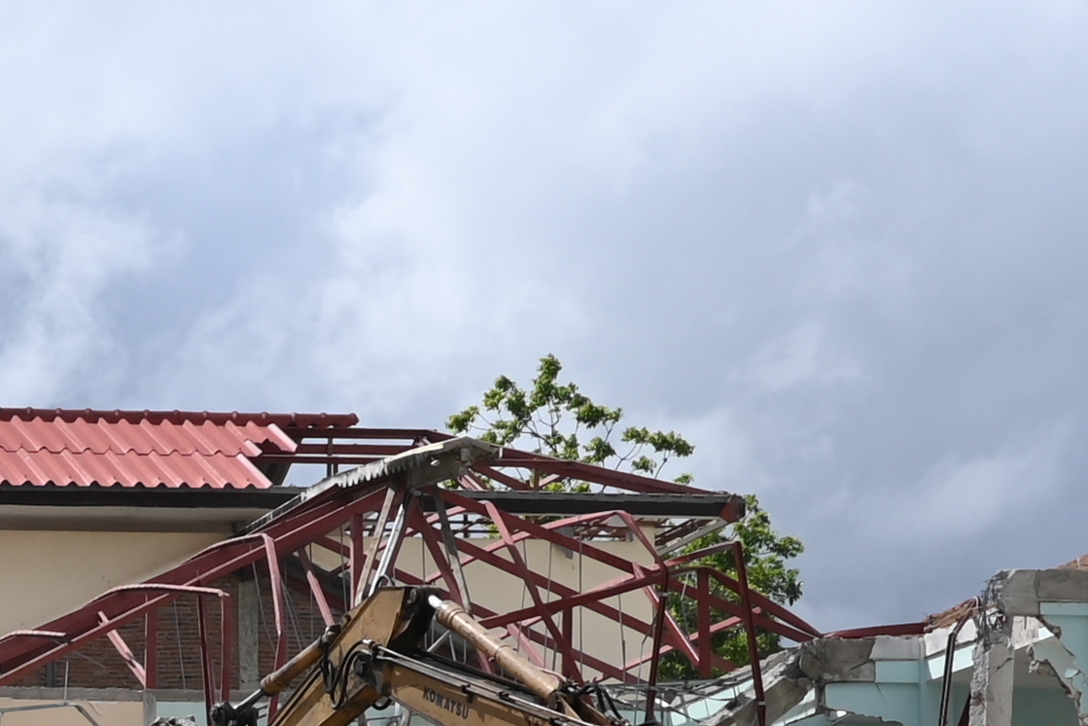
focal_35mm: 209
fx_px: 6316
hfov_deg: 9.4
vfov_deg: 6.4
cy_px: 1359
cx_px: -862
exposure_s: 1/500
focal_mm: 28
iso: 100
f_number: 8
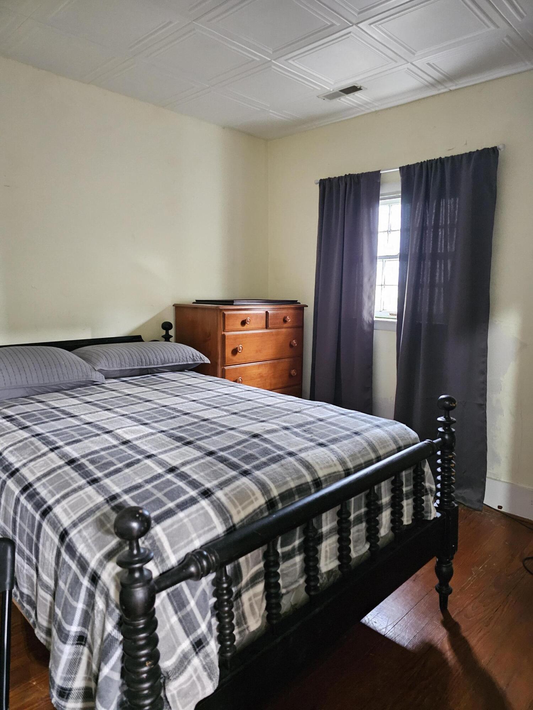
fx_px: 472
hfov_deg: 58.9
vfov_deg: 73.9
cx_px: 266
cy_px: 355
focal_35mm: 23
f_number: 1.7
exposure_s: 1/15
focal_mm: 6.3
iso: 2500
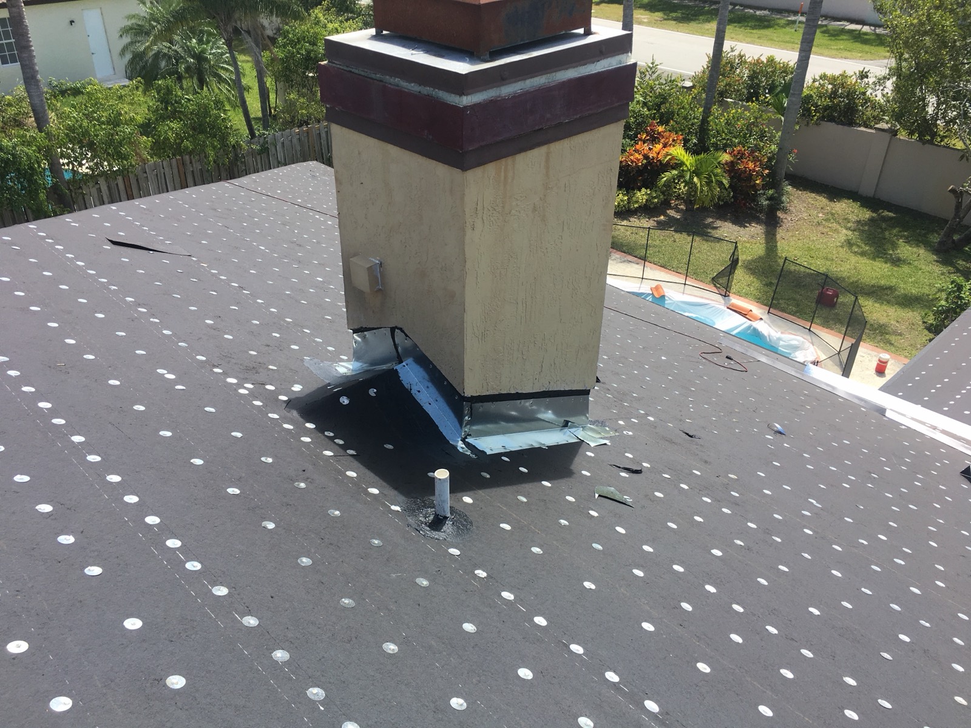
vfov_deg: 48.2
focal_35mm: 29
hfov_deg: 61.7
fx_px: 813
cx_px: 486
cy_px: 364
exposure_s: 1/894
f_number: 2.2
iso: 25
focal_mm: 4.15
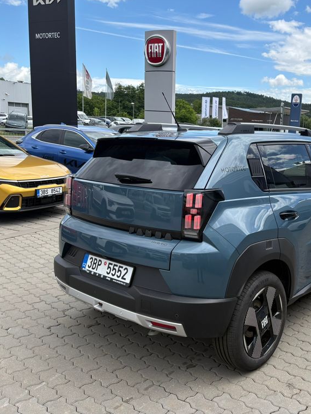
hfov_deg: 39.6
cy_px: 207
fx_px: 419
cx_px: 232
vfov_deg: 52.6
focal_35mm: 35
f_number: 1.6
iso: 50
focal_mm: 5.96
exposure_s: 1/2208
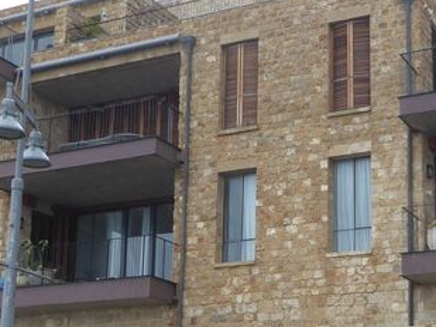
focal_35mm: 75
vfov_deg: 19.4
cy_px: 279
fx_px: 945
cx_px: 310
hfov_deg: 25.8
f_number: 3.5
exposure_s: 1/80
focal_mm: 5
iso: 80
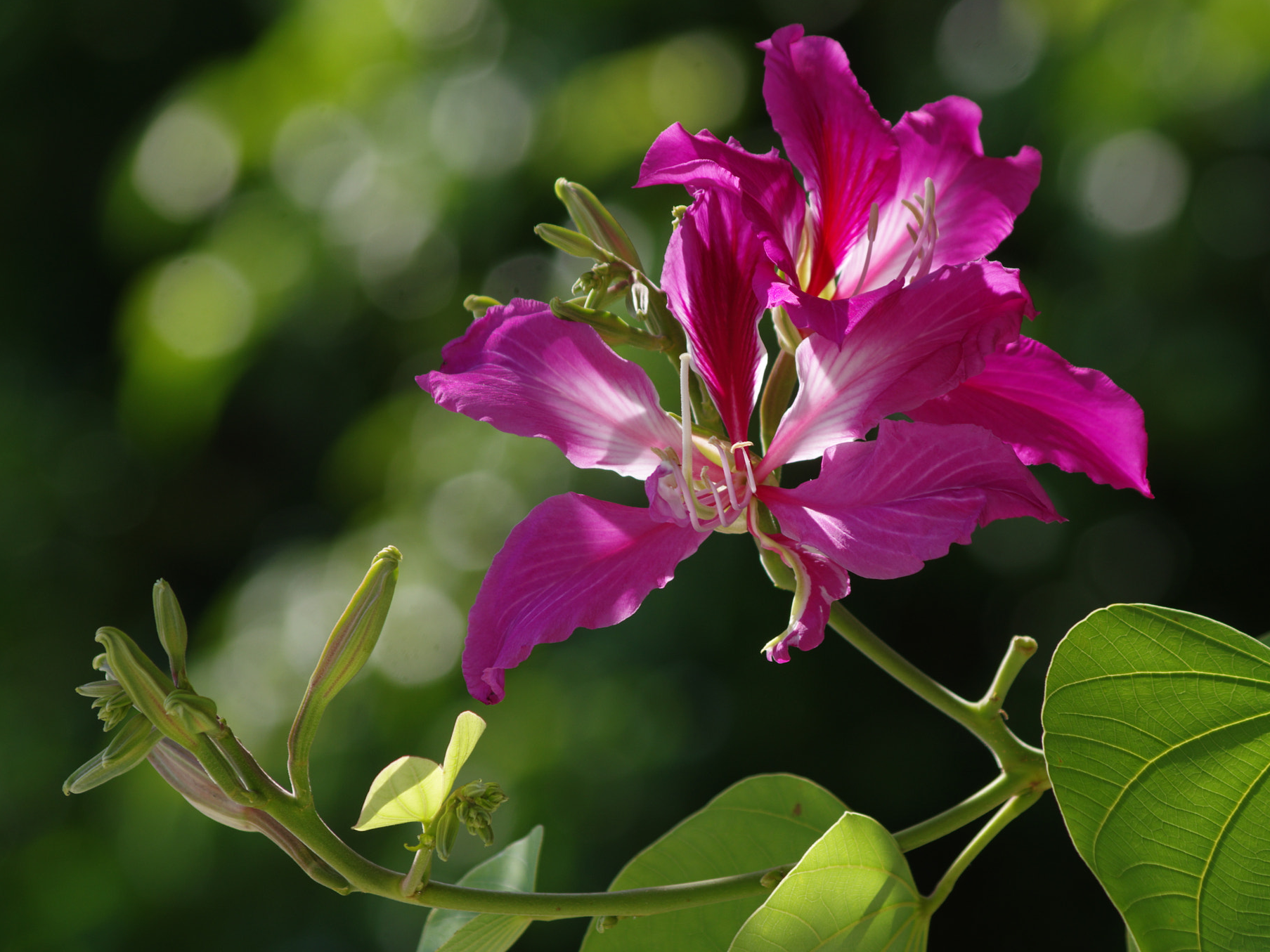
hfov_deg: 8.1
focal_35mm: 245
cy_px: 475
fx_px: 8988
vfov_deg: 6.1
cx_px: 701
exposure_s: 1/400
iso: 200
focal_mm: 150
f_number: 7.1
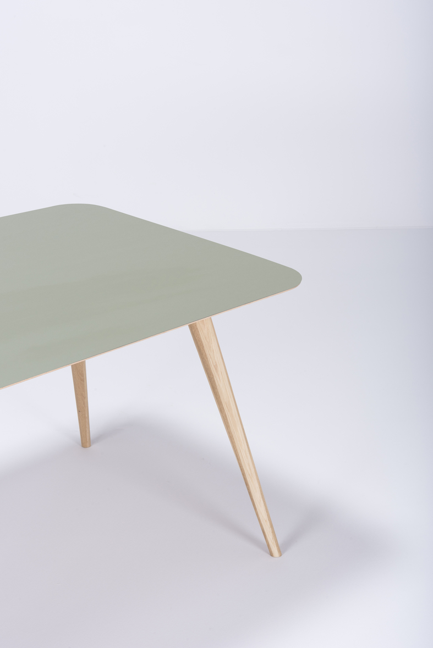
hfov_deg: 22.6
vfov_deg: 33.4
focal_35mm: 60
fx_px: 1081
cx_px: 216
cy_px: 324
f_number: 16
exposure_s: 1/250
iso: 100
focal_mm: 60
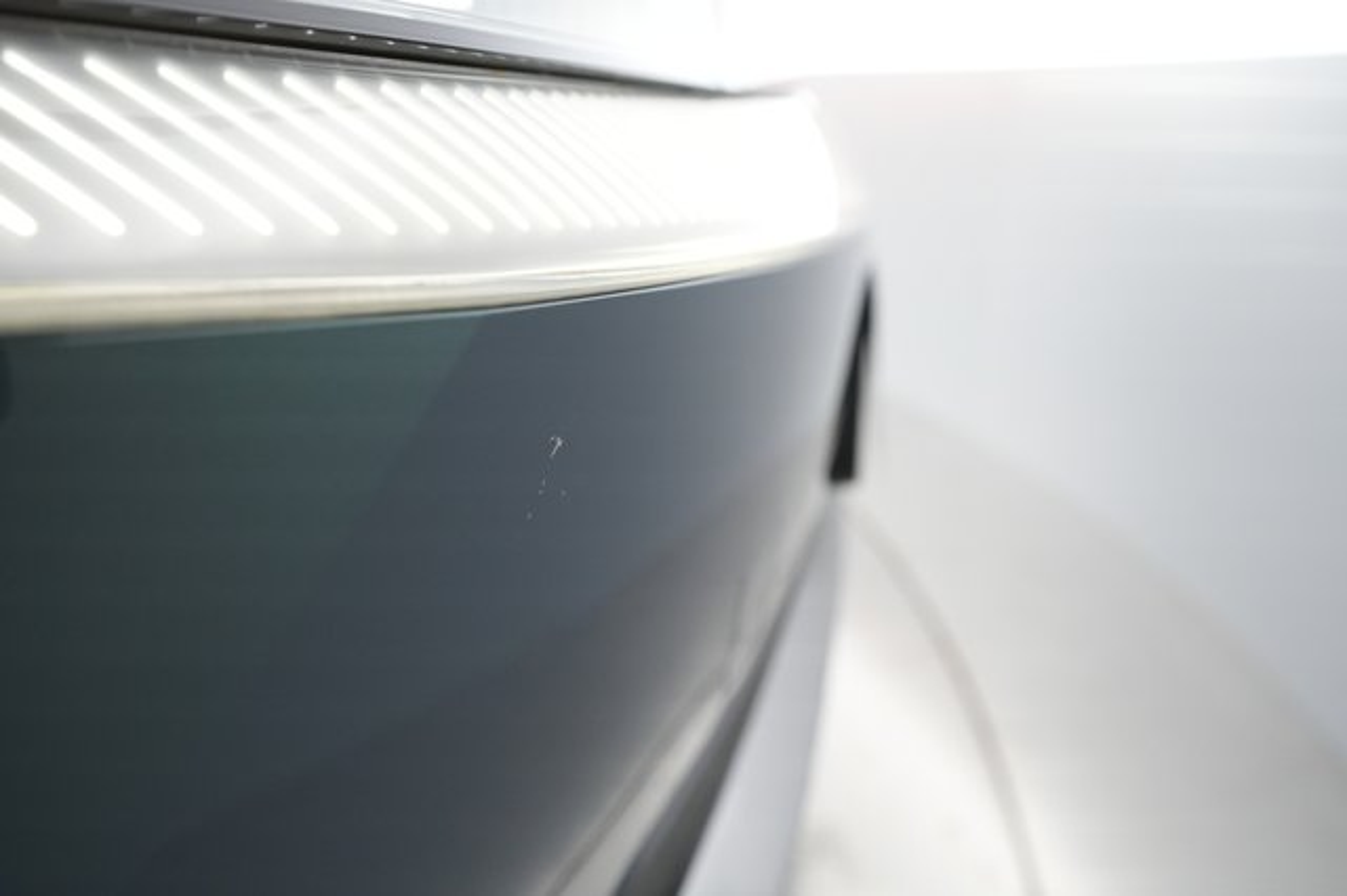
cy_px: 448
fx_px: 935
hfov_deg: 71.5
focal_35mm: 25
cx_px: 674
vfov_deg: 51.2
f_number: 4.5
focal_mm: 25
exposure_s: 1/100
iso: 3200
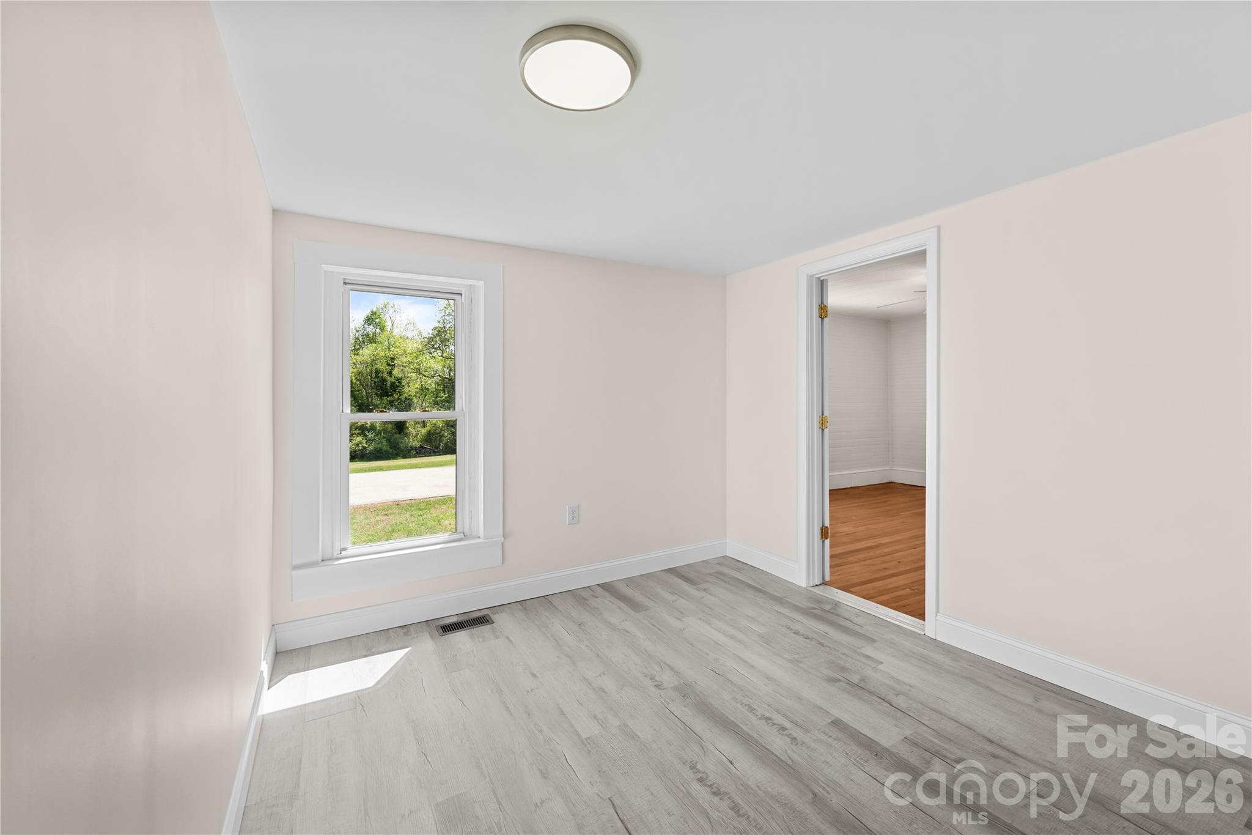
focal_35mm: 14
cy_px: 418
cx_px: 626
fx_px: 487
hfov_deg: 104.3
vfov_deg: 81.2
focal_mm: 14
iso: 400
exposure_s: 1/30
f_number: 8
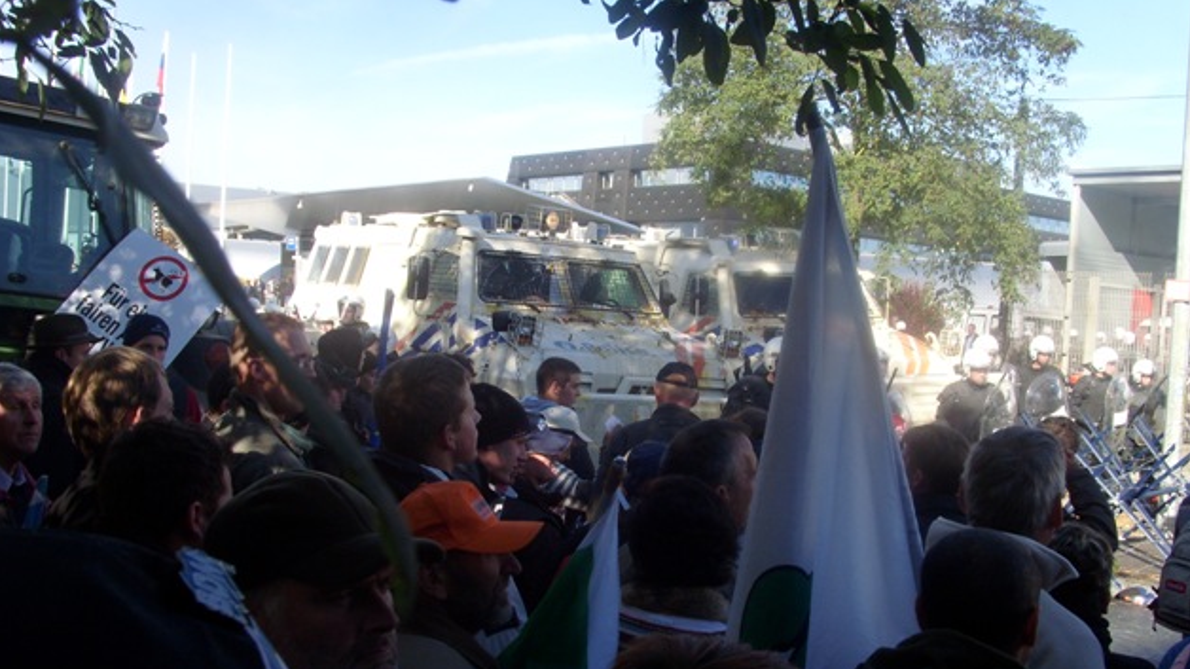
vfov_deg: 29.6
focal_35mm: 40
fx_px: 1262
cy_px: 392
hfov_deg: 50.5
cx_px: 599
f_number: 5.5
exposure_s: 1/180
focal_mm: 6
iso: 80
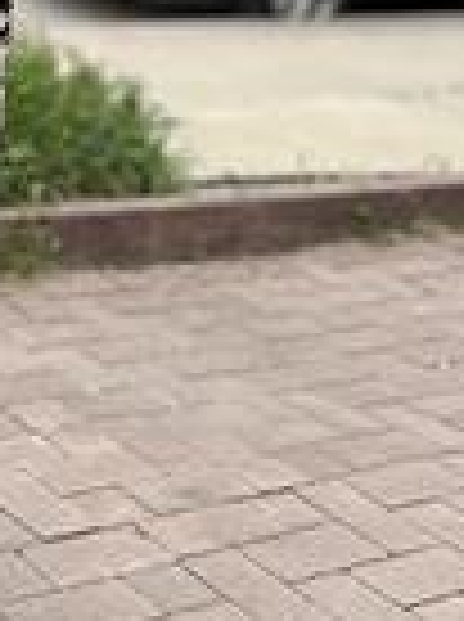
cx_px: -176
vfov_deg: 22.2
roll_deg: -0.1
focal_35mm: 78
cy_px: -214
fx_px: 1398
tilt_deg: -1.4
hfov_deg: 17.4
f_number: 1.5
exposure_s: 1/3968
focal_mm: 5.7
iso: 50
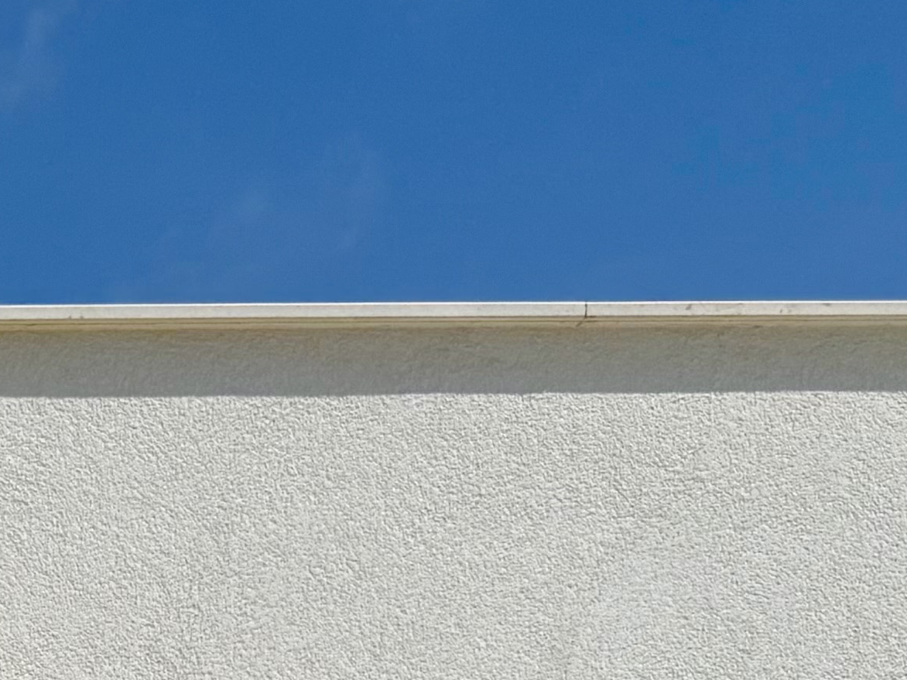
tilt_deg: -1.5
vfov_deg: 11.1
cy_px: 1498
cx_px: -387
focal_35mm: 117
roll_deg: -0.2
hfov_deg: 15.7
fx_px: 3066
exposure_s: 1/11905
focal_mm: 6.76
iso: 80
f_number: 1.78
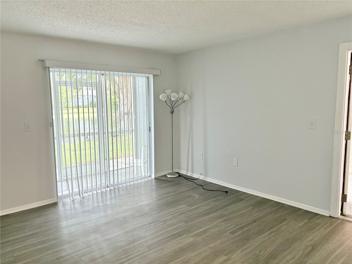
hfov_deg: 67.3
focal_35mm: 26
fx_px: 264
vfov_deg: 53.1
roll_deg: +2.3
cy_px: 132
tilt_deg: -5.1
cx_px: 176
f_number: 1.6
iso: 160
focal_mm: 5.96
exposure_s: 1/60
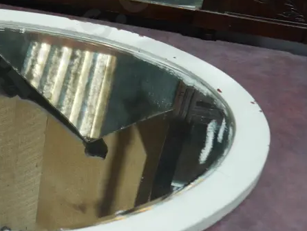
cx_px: -42
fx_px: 692
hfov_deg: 23.3
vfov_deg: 18.9
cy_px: 128
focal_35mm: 78
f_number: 4
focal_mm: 17
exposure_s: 1/60
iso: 200
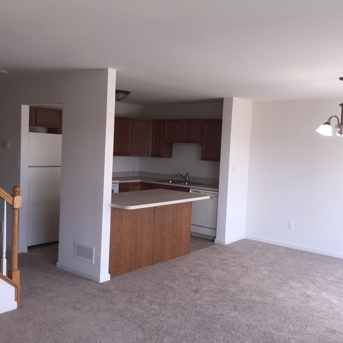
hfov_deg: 47.2
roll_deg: -3.7
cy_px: 172
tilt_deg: -4.1
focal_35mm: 35
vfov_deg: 47.2
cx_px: 165
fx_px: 392
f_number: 2.2
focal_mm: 4.15
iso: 32
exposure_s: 1/77
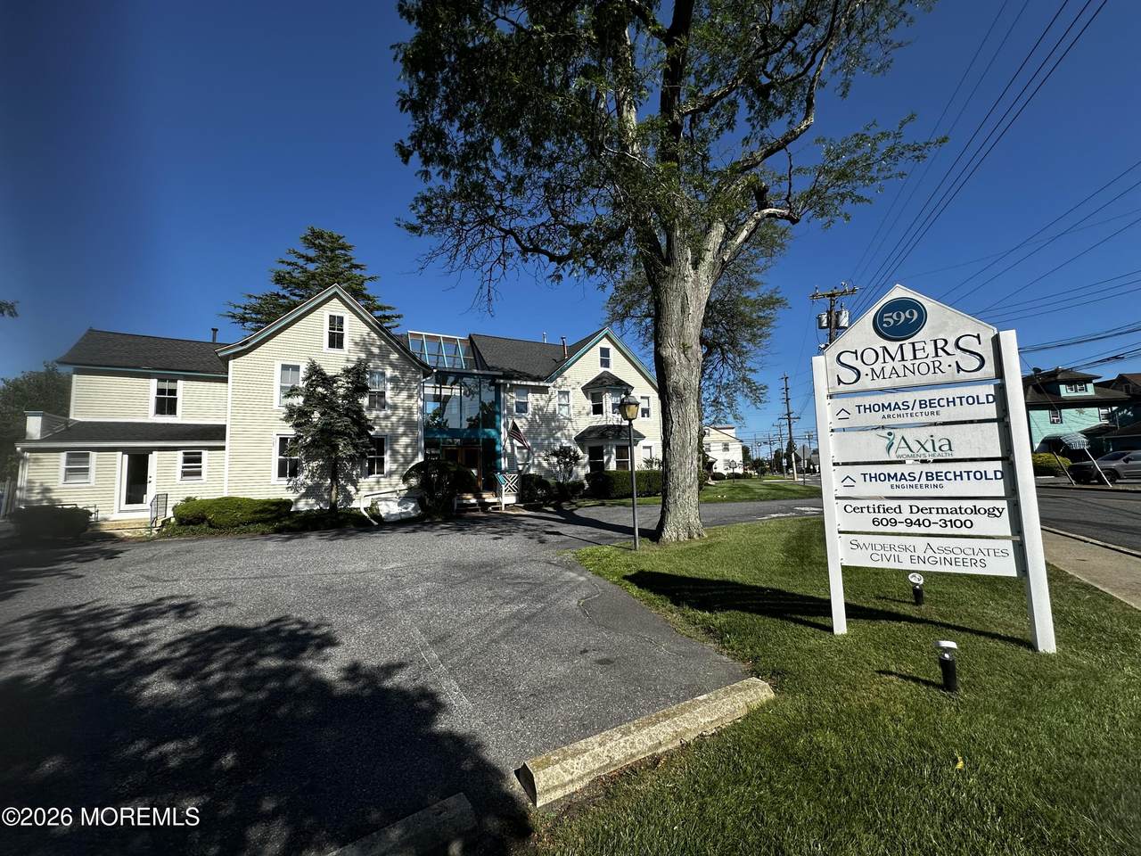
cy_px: 428
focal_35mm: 14
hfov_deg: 102.1
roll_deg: +1.7
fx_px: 461
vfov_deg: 85.7
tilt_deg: +4.9
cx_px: 570
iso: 50
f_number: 2.2
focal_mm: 2.22
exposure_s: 1/2212
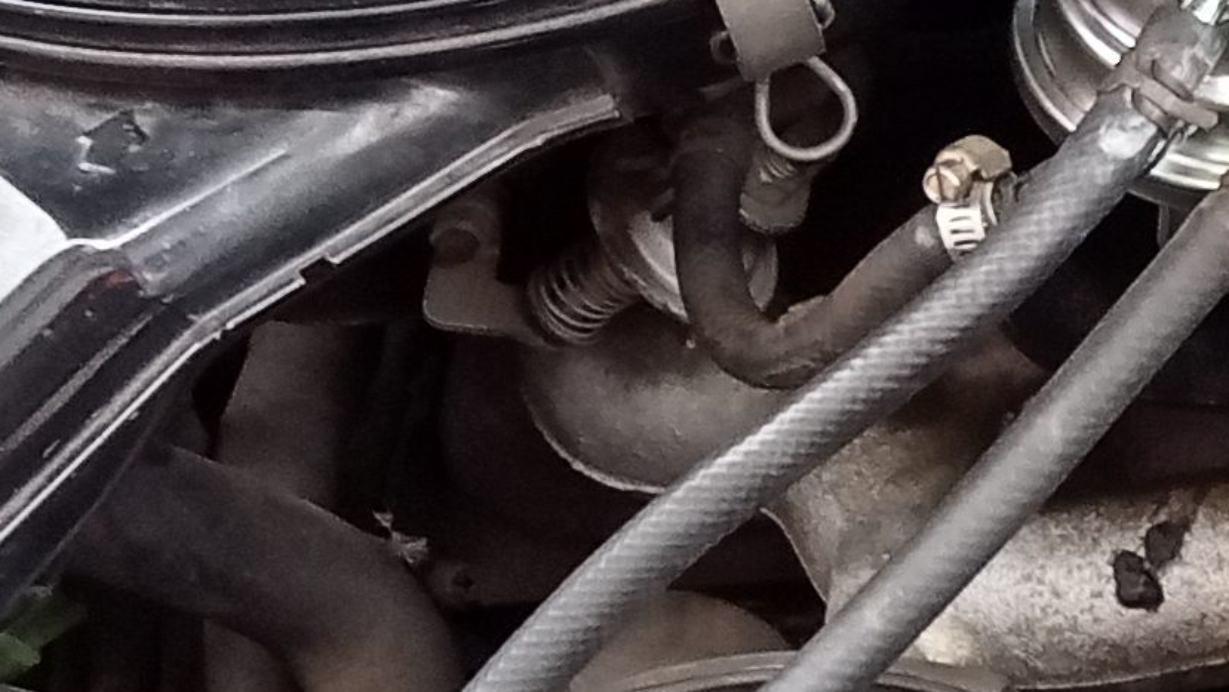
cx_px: 2035
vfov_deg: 7.9
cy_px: 433
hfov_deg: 13.0
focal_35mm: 153
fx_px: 4988
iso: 107
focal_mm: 3.46
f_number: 2.2
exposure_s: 1/100
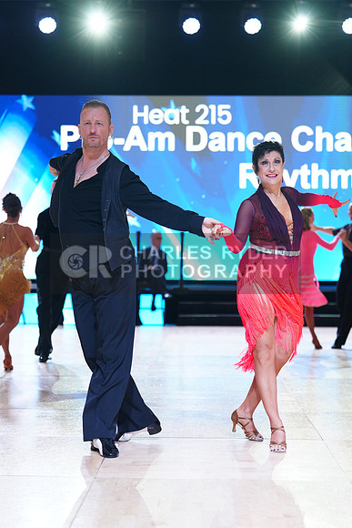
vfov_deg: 28.8
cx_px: 176
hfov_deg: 19.5
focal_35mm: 70
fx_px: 1026
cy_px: 264
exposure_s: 1/400
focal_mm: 70
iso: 1000
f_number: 2.8
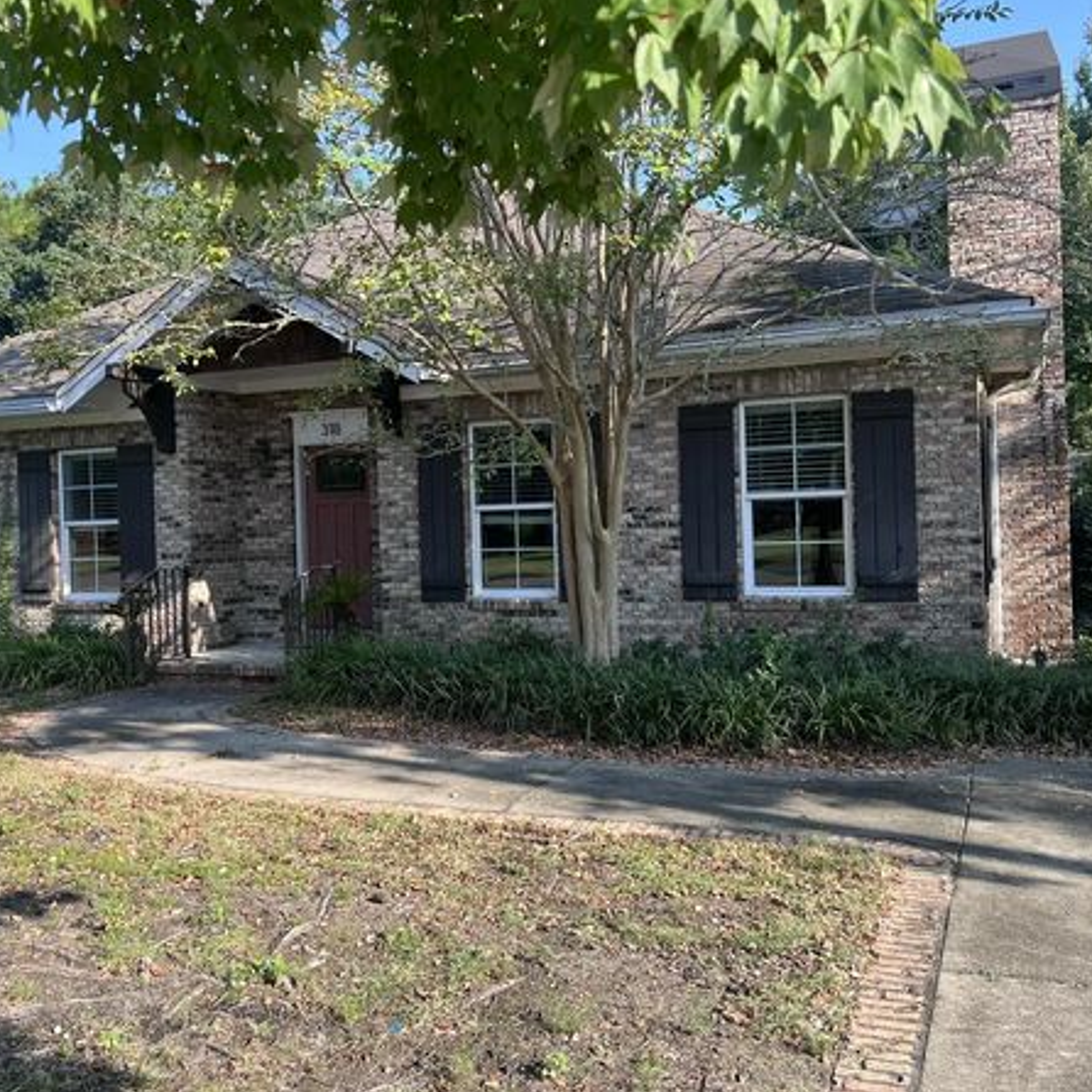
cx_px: 490
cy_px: 524
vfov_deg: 49.7
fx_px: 1178
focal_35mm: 33
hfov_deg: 49.7
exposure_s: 1/974
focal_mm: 5.7
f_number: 1.5
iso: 50
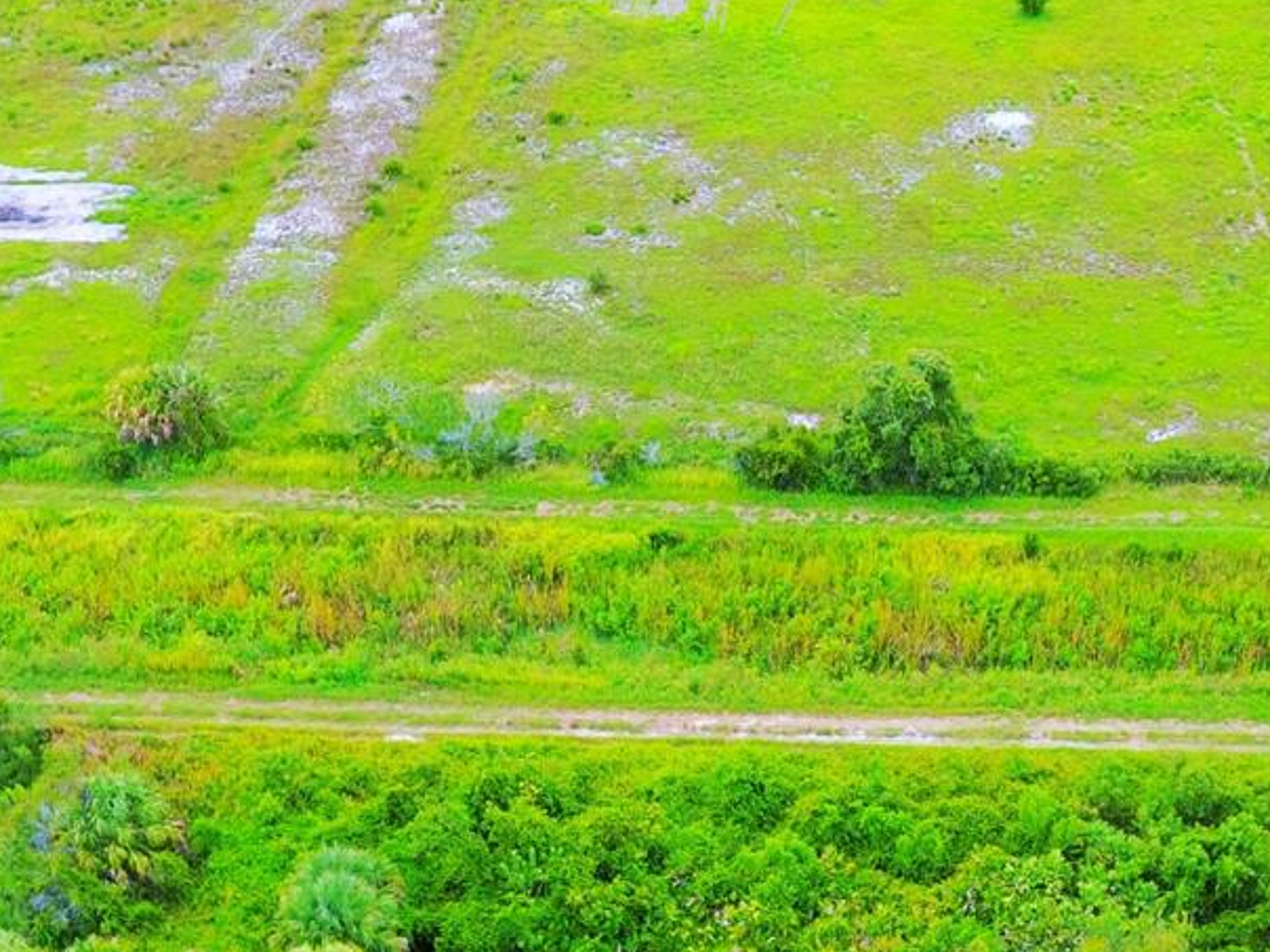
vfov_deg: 25.8
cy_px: 1005
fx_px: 1944
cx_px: 868
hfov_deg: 35.7
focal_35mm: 53
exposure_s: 1/100
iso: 102
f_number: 2.8
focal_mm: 3.61
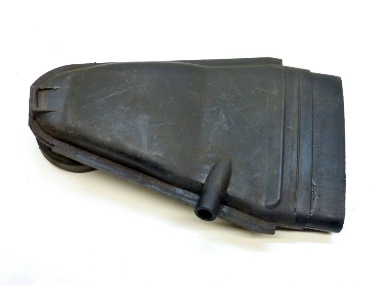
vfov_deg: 34.4
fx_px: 461
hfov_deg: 44.8
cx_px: 190
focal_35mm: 42
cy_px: 142
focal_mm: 6.9
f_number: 3.7
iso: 400
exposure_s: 1/6
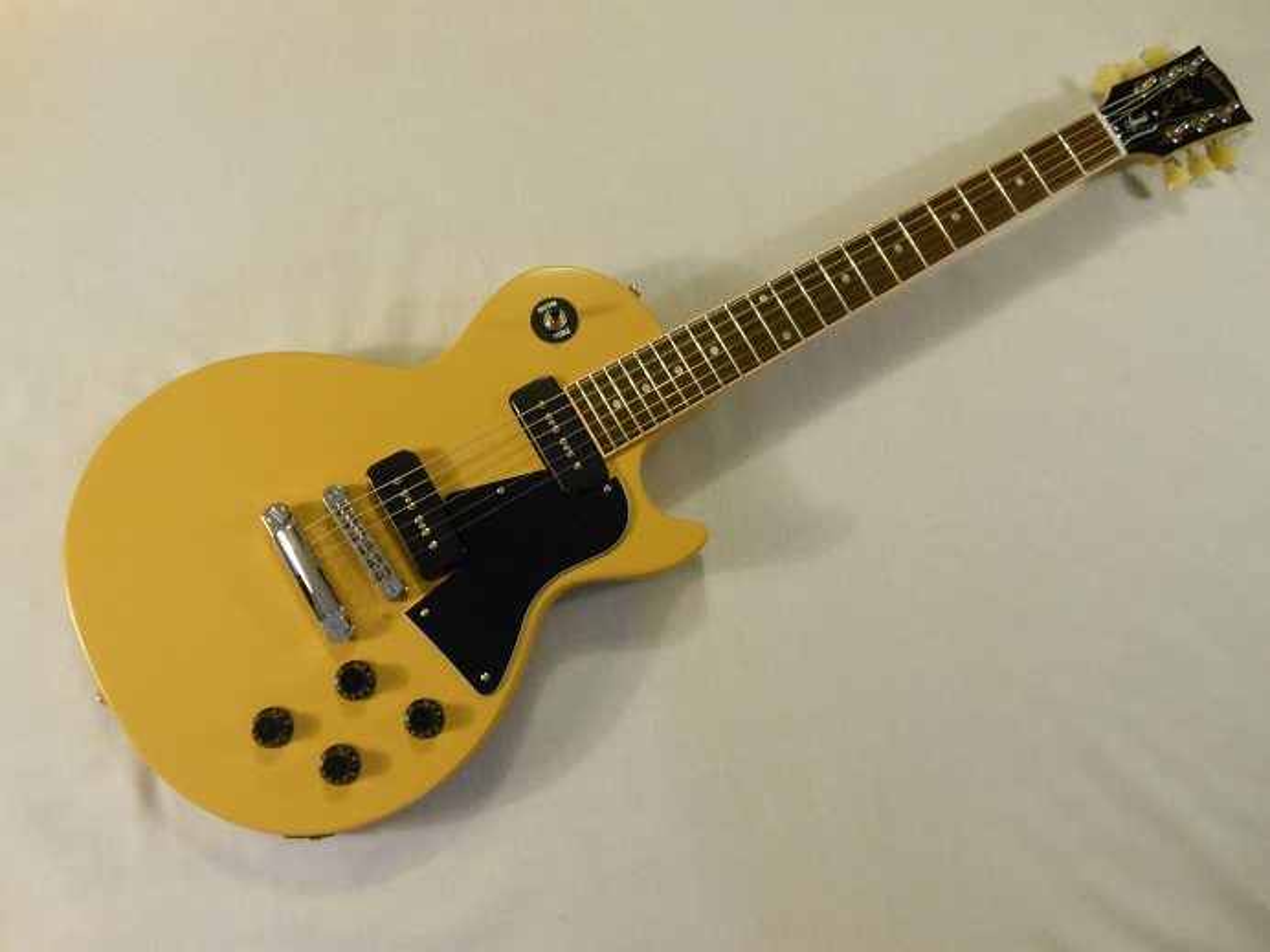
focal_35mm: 25
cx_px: 635
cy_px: 476
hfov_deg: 69.4
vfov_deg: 54.9
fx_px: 917
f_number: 3.2
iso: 320
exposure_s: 1/30
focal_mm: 4.5
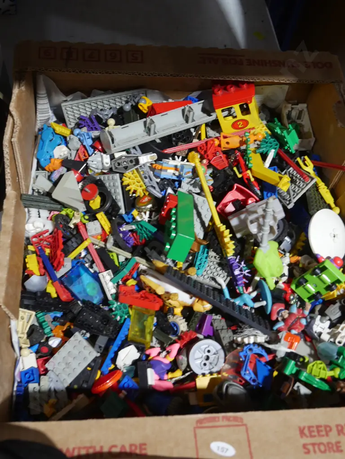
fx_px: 558
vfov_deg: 44.8
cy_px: 230
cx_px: 172
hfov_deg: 34.3
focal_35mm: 42
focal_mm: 21
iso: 640
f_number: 4.6
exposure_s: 1/60
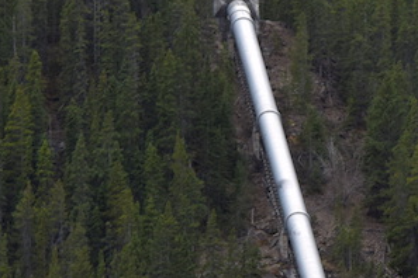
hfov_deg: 5.7
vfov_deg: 3.9
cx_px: 733
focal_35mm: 355
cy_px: 266
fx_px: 4123
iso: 200
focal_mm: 55
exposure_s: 1/320
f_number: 9
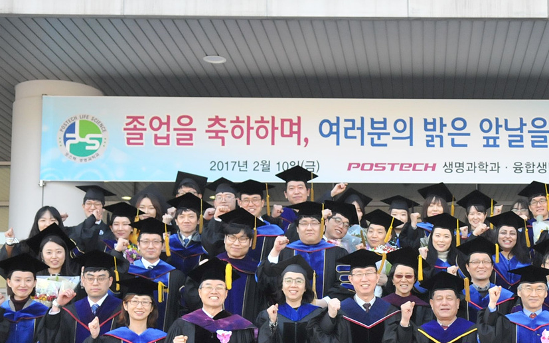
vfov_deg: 17.9
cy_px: 275
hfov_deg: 28.0
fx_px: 1077
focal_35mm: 72
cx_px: 440
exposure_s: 1/2000
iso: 1600
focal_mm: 26
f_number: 2.8
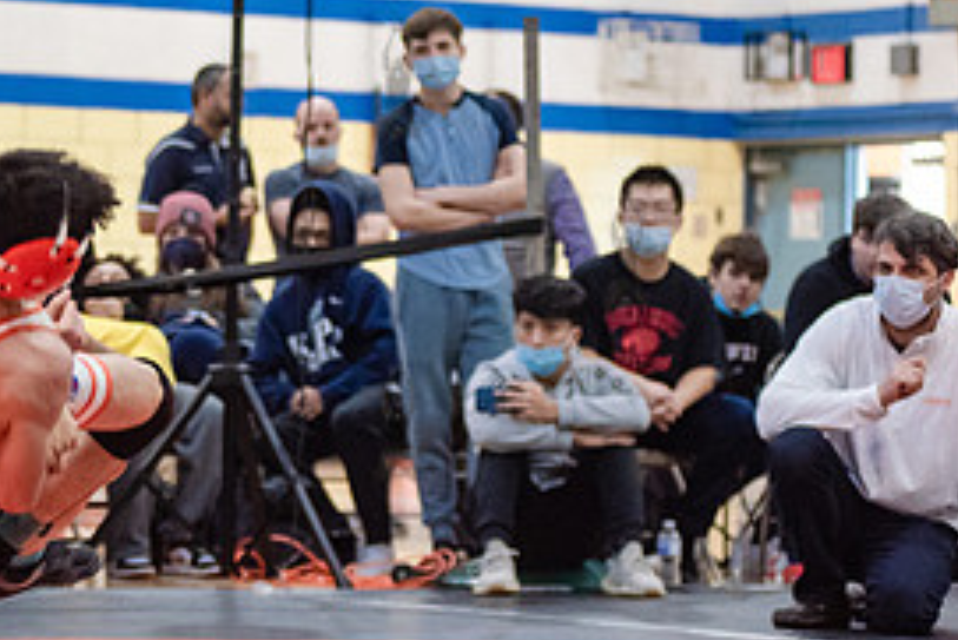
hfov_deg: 11.8
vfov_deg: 8.0
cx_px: -60
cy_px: 249
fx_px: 4553
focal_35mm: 171
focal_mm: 80
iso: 4000
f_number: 3.5
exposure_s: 1/400
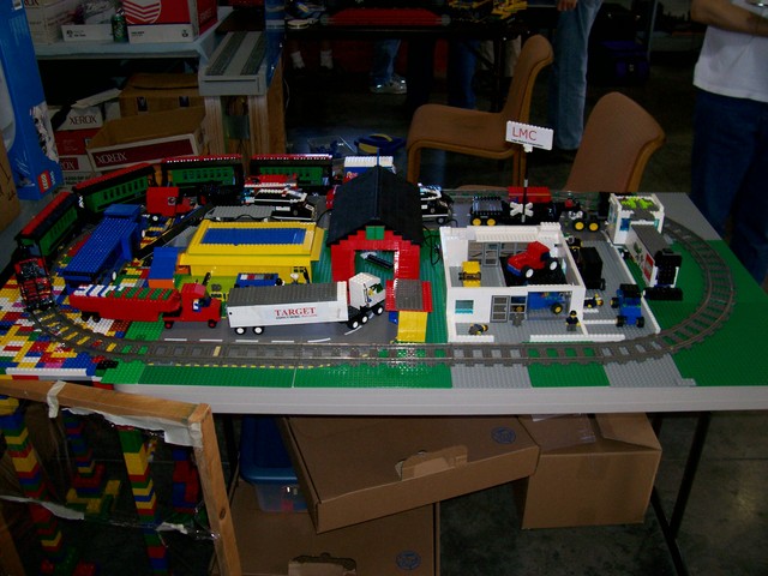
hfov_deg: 54.0
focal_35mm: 34
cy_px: 288
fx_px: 754
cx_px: 384
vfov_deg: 41.8
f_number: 2.7
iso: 140
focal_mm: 5.6
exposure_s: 1/112
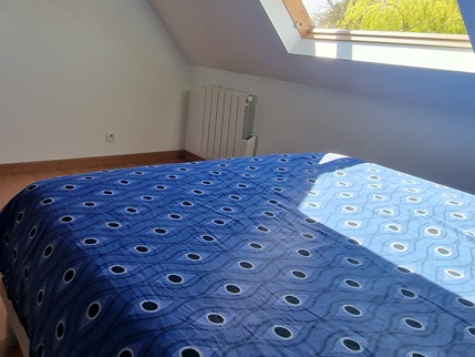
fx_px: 426
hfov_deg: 56.1
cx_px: 131
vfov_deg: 43.7
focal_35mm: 31
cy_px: 81
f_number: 2.2
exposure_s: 1/193
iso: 50
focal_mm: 2.2
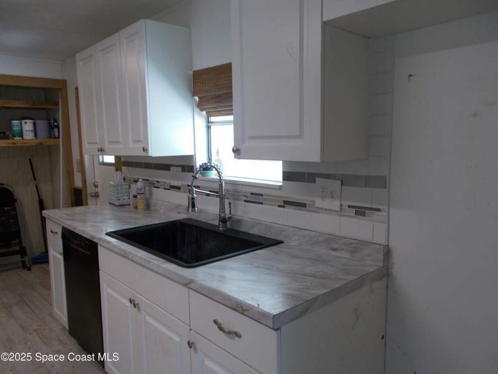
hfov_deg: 67.3
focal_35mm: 26
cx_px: 249
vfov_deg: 53.1
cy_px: 187
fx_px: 374
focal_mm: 4.6
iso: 100
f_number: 3.2
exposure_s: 1/25
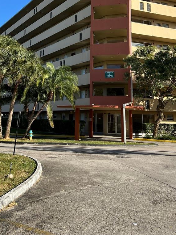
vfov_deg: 43.8
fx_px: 278
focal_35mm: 41
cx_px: 91
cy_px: 51
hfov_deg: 35.1
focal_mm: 5.7
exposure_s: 1/2404
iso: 50
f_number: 1.5
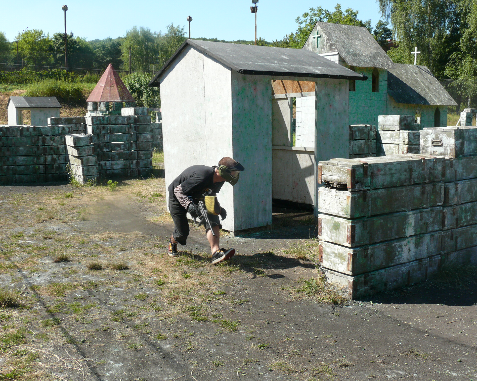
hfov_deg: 46.8
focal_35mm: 39
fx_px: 550
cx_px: 244
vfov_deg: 38.2
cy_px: 190
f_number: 5.6
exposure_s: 1/200
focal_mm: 7.8
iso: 100
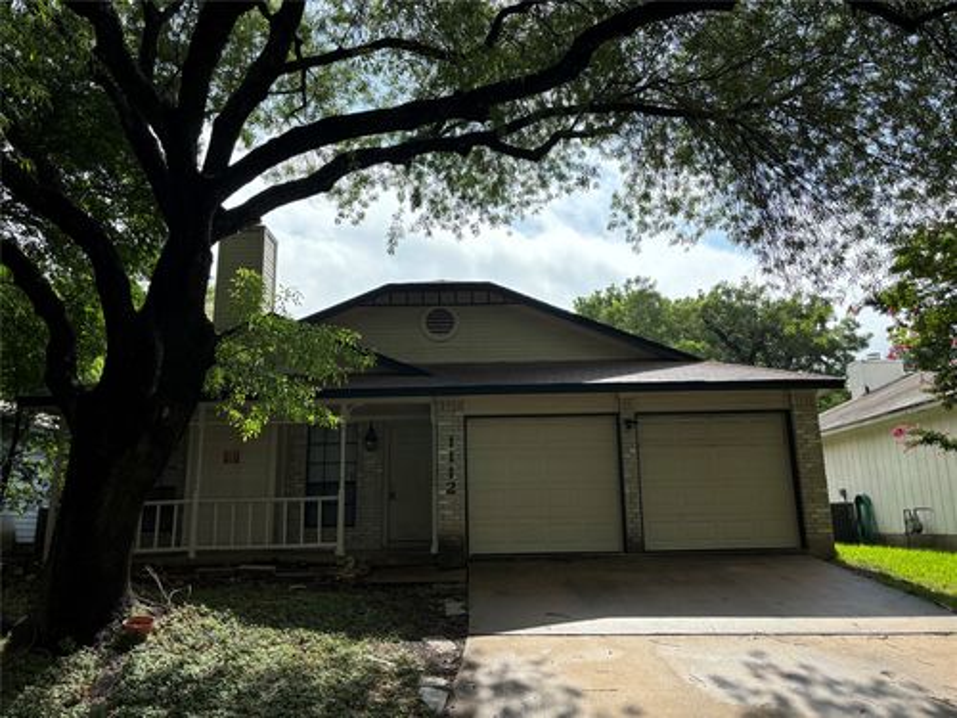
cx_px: 478
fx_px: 719
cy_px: 359
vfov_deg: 53.1
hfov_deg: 67.3
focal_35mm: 26
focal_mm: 5.96
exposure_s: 1/2639
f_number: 1.6
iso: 50
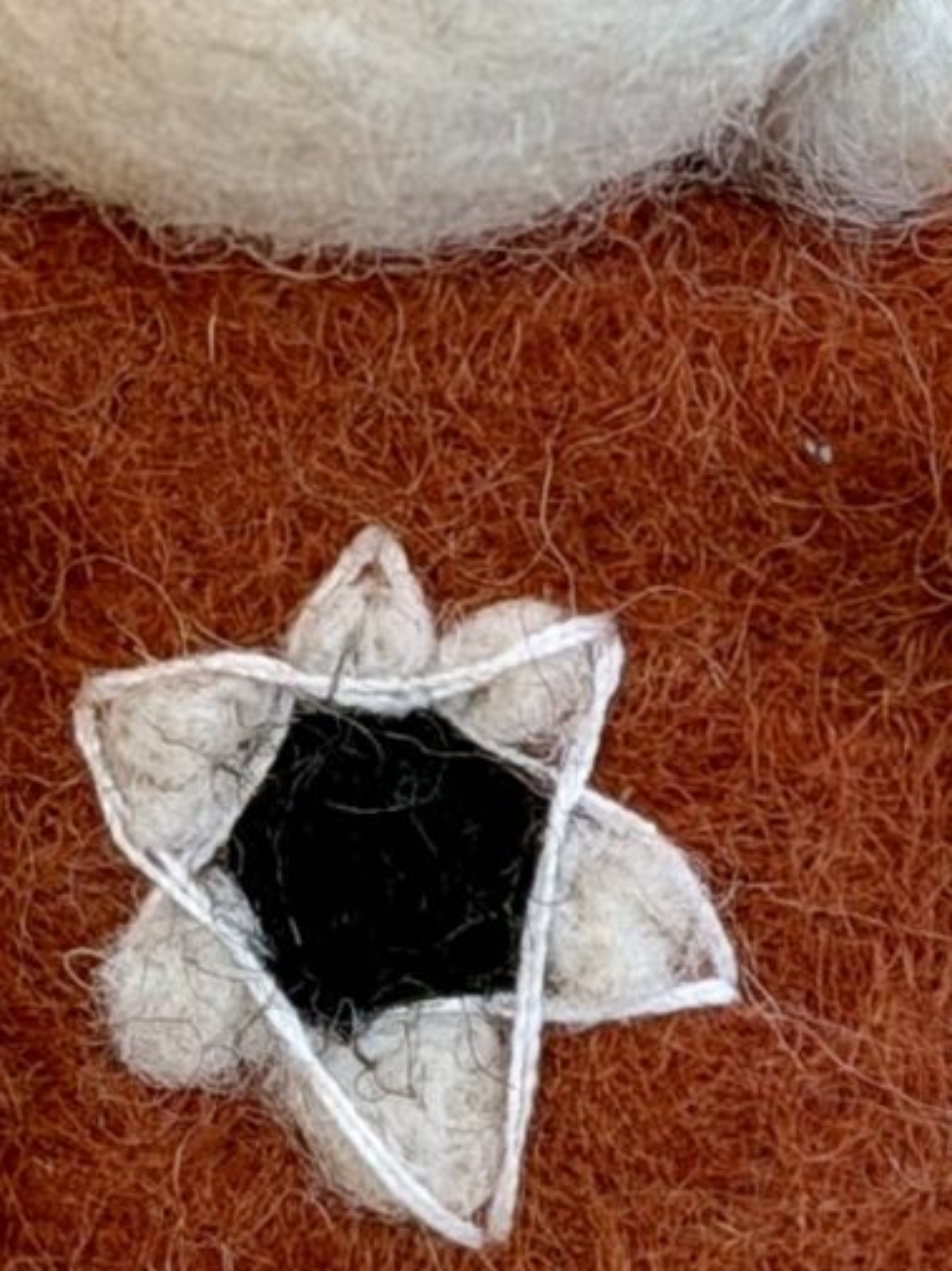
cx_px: 337
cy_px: 364
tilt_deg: -82.2
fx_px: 8918
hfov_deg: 6.1
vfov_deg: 8.1
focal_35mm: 243
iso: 80
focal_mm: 6.76
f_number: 1.78
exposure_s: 1/120
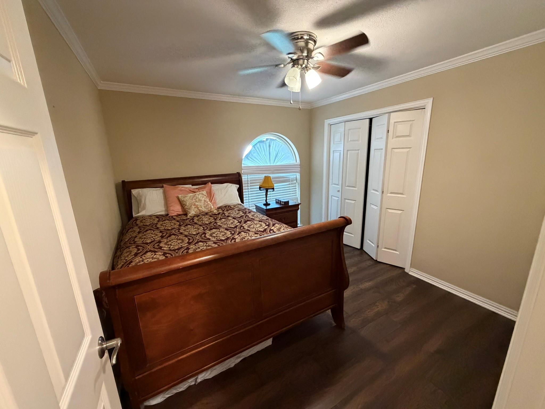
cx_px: 272
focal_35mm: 14
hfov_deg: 102.1
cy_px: 204
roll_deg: +1.2
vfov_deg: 85.7
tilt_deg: -12.8
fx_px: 220
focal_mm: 2.22
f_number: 2.2
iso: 1000
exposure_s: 1/60
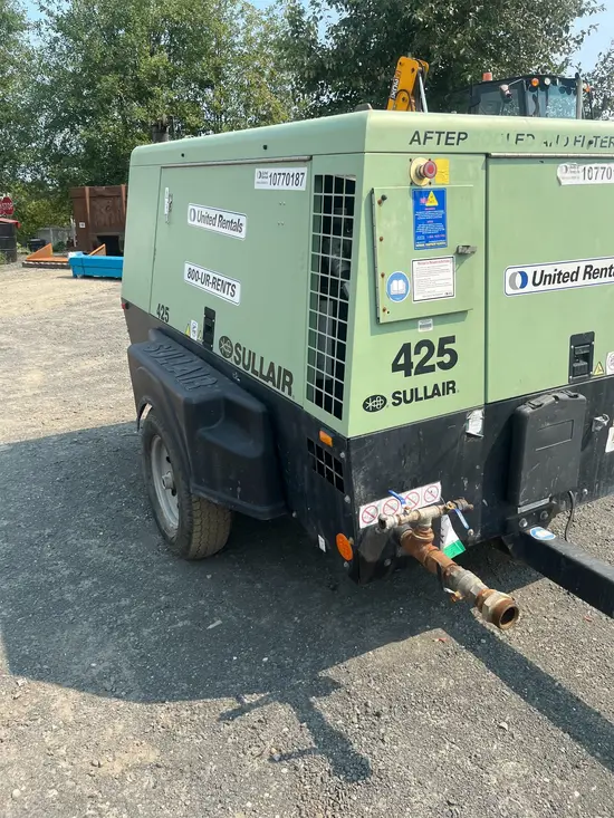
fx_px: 615
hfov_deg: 53.1
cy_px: 409
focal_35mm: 26
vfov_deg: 67.3
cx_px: 307
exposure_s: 1/1923
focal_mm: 5.1
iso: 50
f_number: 1.6
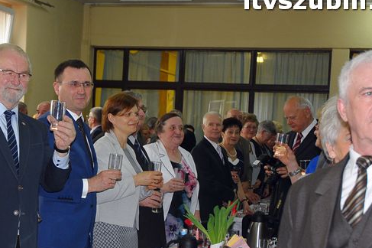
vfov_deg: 17.8
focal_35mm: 76
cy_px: 193
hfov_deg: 26.4
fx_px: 783
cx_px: 91
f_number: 3.8
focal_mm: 29
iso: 640
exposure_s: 1/60
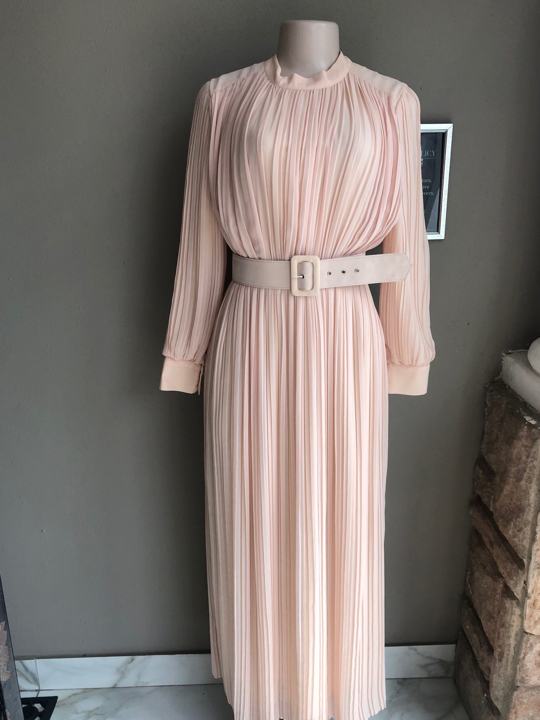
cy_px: 383
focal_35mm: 30
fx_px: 624
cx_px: 262
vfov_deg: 59.9
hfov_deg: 46.8
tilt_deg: -18.5
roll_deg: +1.4
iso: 20
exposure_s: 1/204
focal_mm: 4
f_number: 1.8
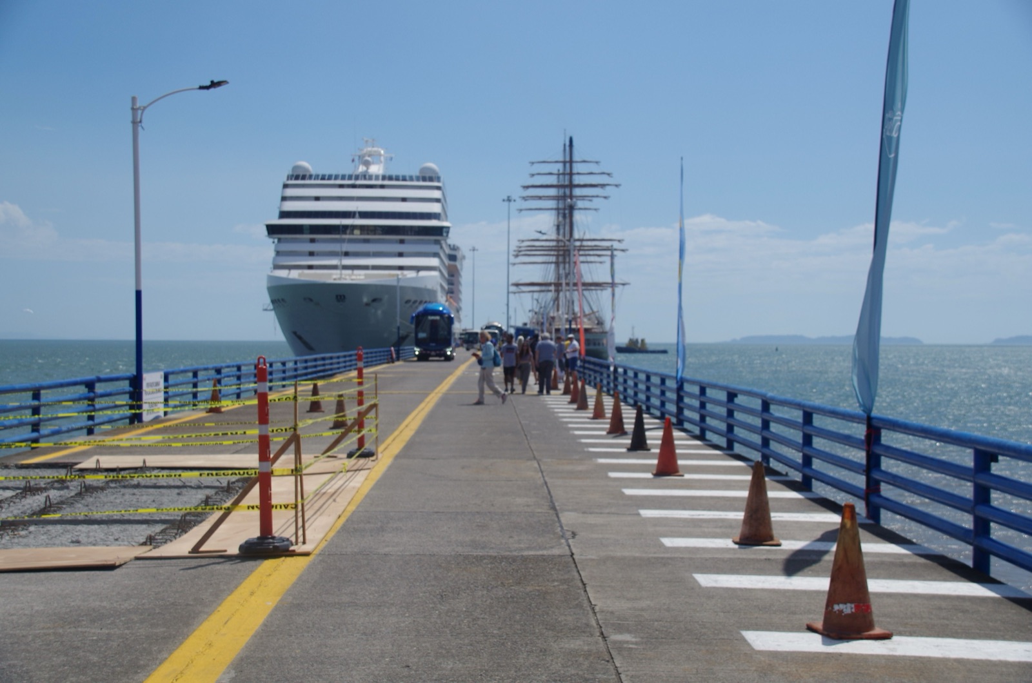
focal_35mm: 58
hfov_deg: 34.6
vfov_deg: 23.3
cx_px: 516
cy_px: 342
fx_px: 1659
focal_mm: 39
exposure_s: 1/500
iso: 100
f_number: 8
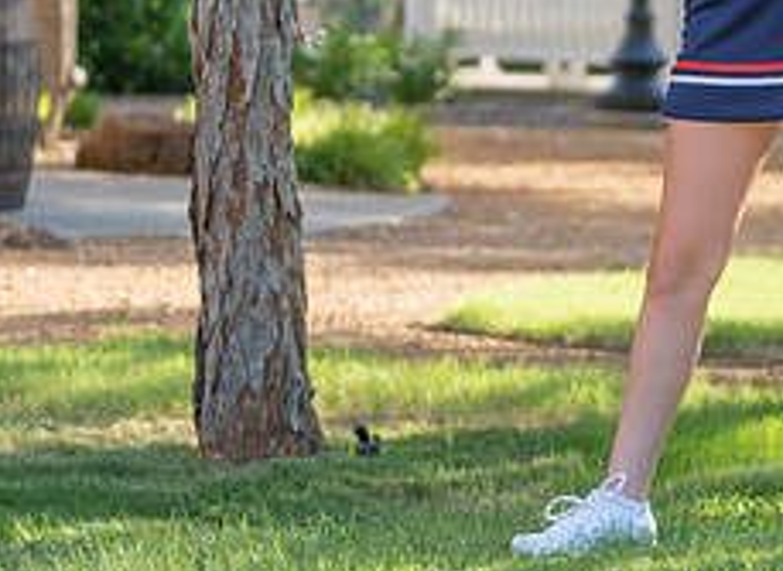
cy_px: 81
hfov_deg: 9.2
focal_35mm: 215
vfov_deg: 6.8
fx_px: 4815
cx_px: 819
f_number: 2.8
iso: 100
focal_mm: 70
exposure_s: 1/320
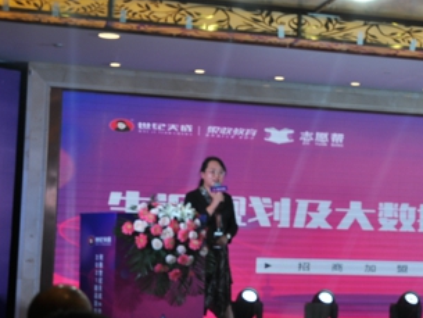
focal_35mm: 85
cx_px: 365
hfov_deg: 22.6
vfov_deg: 17.4
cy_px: 174
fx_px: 1039
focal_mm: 30
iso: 200
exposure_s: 1/125
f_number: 5.6
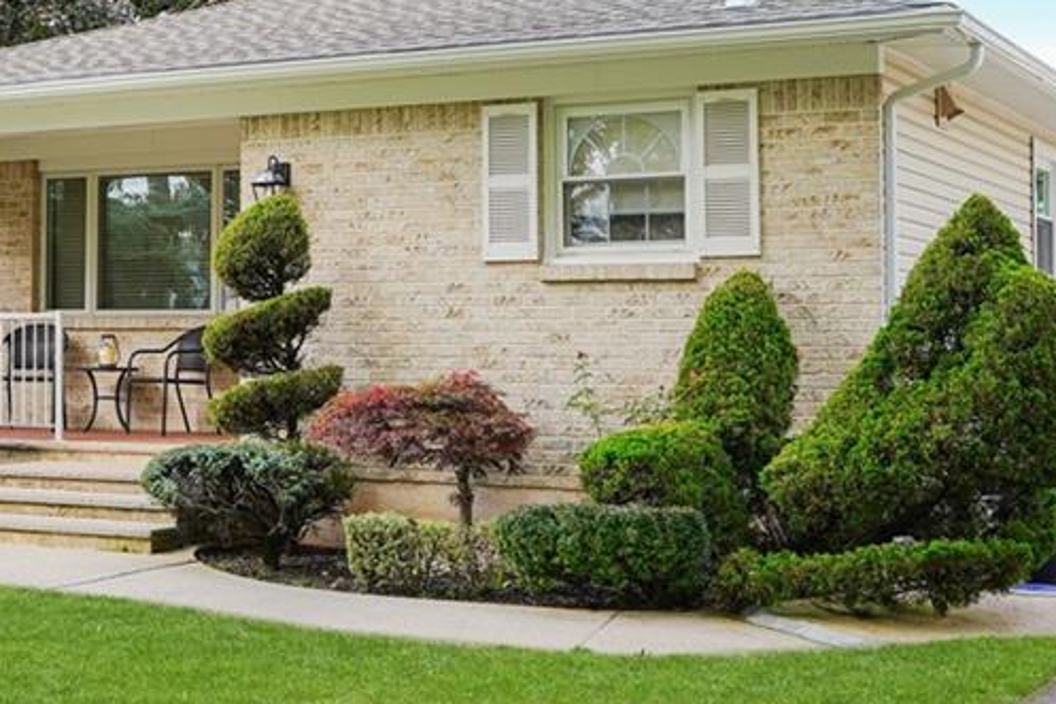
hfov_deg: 29.0
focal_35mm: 68
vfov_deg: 19.9
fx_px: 1994
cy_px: 242
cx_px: 217
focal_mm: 33
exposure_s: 1/80
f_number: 5.6
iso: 100
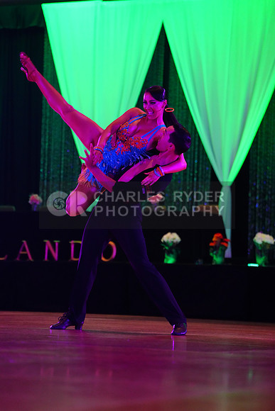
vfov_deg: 18.3
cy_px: 206
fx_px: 1282
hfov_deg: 12.2
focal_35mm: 112
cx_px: 138
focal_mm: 112
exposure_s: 1/400
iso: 6400
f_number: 2.8
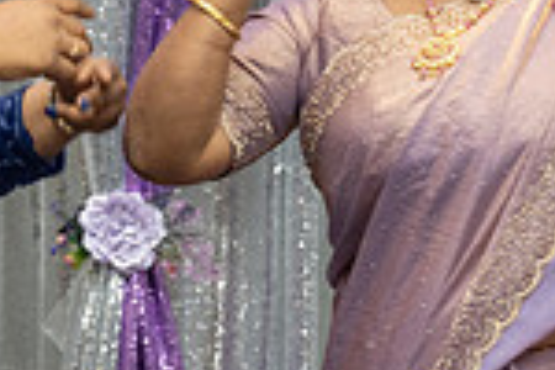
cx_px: 59
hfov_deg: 7.4
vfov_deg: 4.9
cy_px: 161
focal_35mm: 278
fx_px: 4285
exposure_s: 1/160
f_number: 4.5
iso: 1000
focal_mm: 70
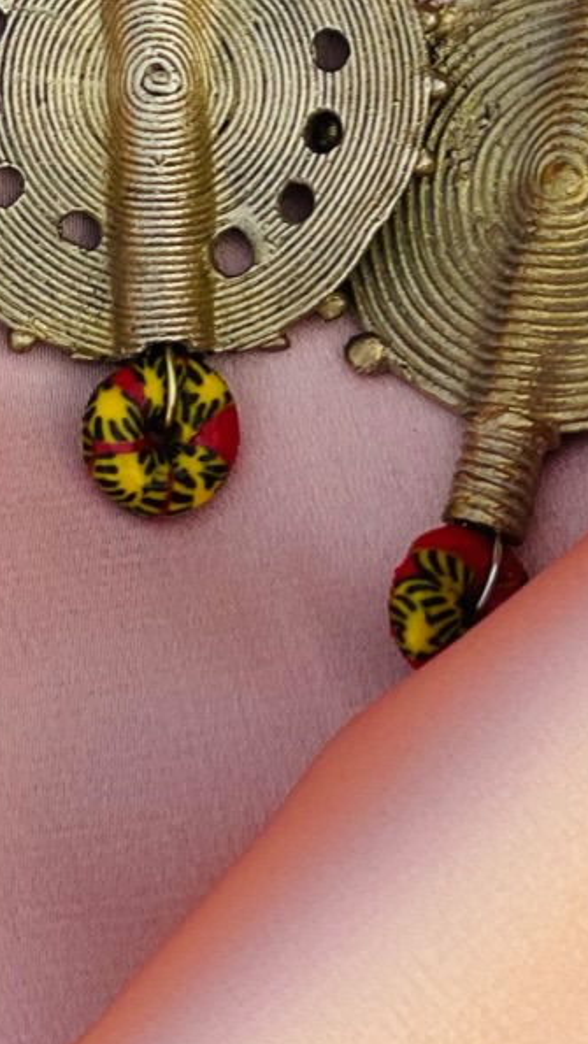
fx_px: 6648
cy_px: -704
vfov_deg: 8.7
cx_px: 818
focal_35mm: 240
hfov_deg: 5.0
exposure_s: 1/178
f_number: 2.2
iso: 20
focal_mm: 7.5
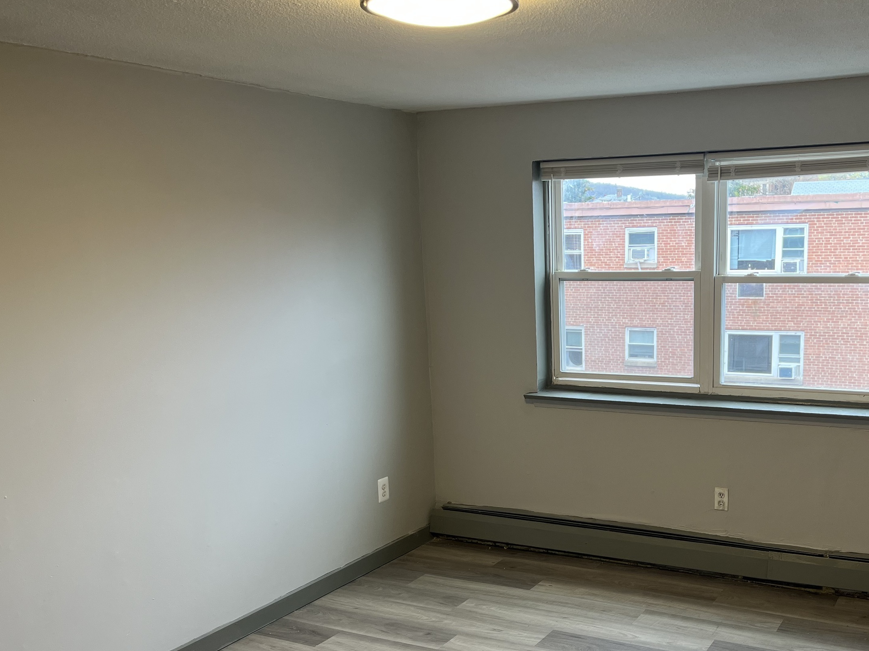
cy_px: 412
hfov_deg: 49.2
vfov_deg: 38.4
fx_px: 929
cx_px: 583
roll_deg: +0.7
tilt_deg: -11.3
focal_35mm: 37
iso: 50
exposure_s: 1/120
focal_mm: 5.1
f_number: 1.6
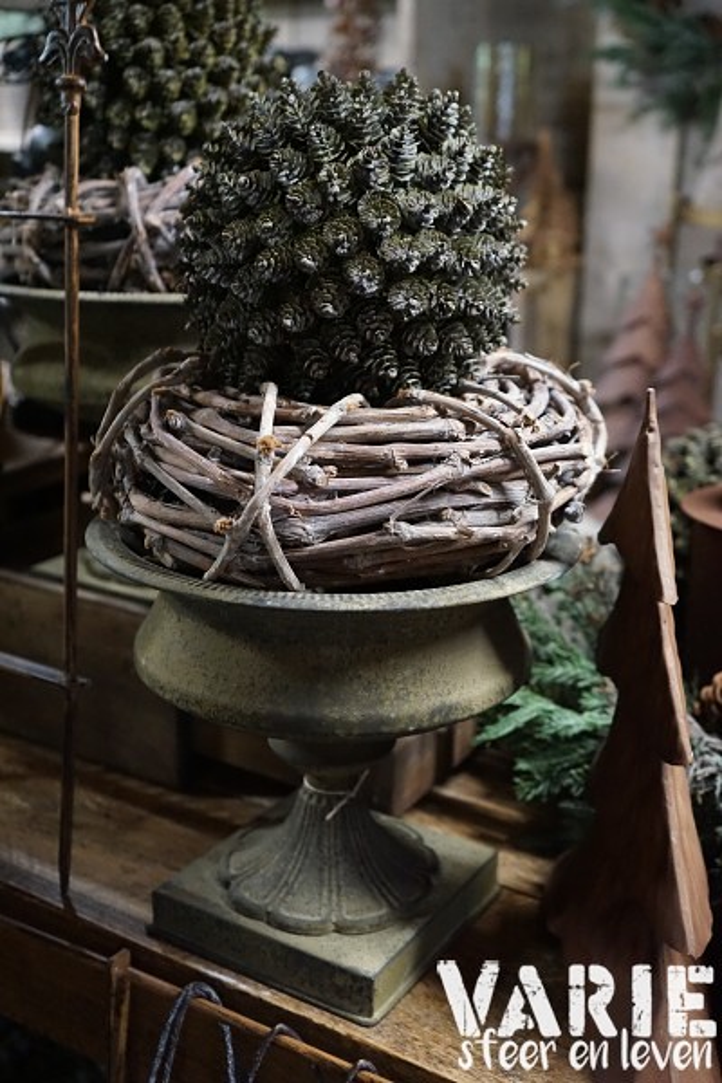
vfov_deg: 50.7
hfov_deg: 35.1
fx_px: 1143
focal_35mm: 38
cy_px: 542
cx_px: 361
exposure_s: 1/80
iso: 6400
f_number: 4
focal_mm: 38
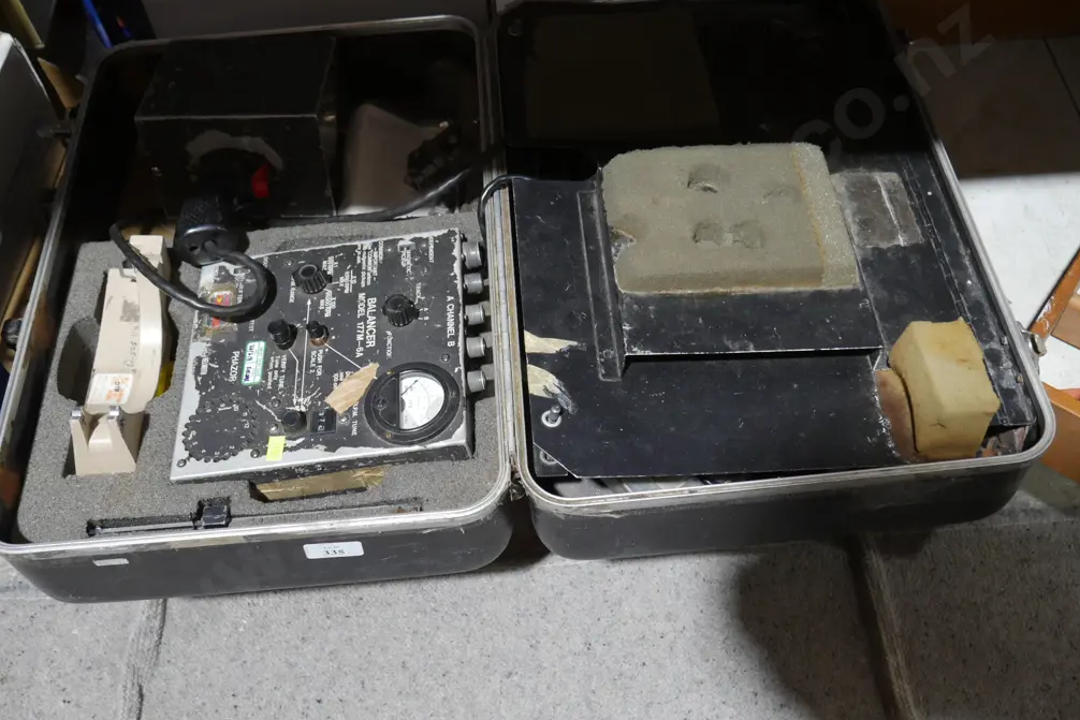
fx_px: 1080
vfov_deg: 36.9
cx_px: 541
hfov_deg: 53.1
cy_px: 351
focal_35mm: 36
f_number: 4
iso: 800
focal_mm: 17
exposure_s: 1/60
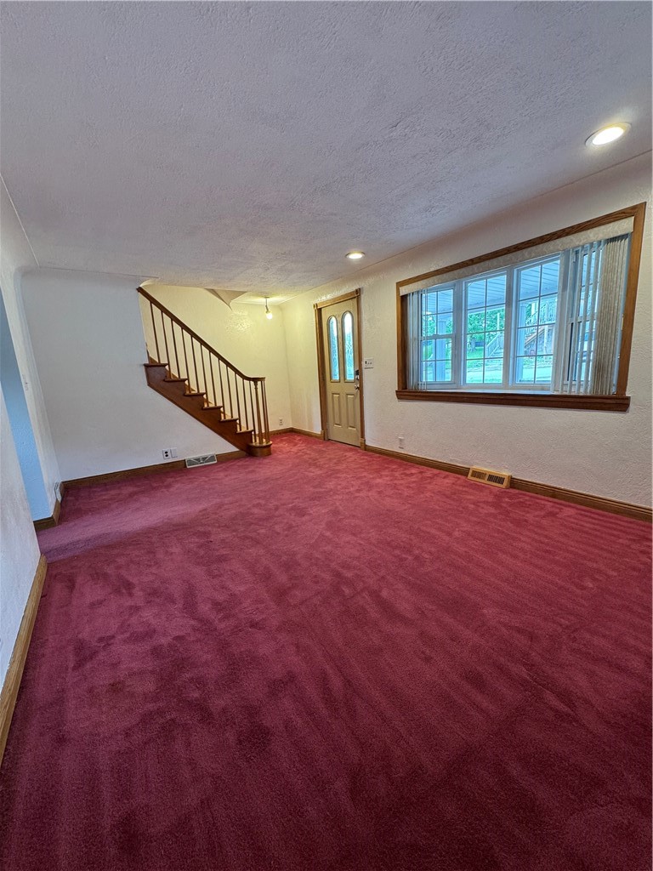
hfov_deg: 85.7
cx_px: 326
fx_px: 352
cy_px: 436
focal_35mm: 14
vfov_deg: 102.1
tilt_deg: -11.2
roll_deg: +3.8
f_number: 2.2
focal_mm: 2.22
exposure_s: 1/60
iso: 160
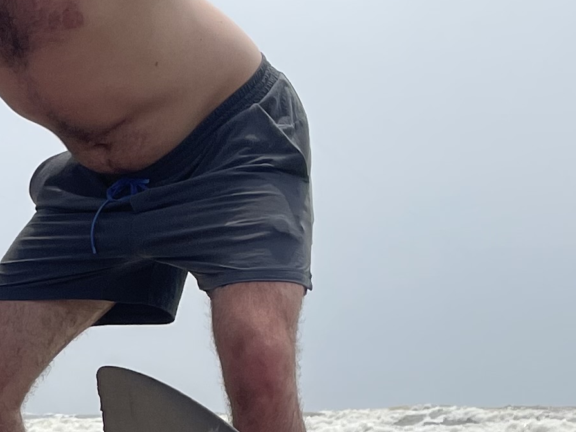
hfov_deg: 16.5
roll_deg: +0.0
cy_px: 582
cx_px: 8
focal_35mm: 117
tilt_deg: -4.2
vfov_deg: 12.2
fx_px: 1947
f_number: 1.6
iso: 32
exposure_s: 1/6897
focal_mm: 4.2
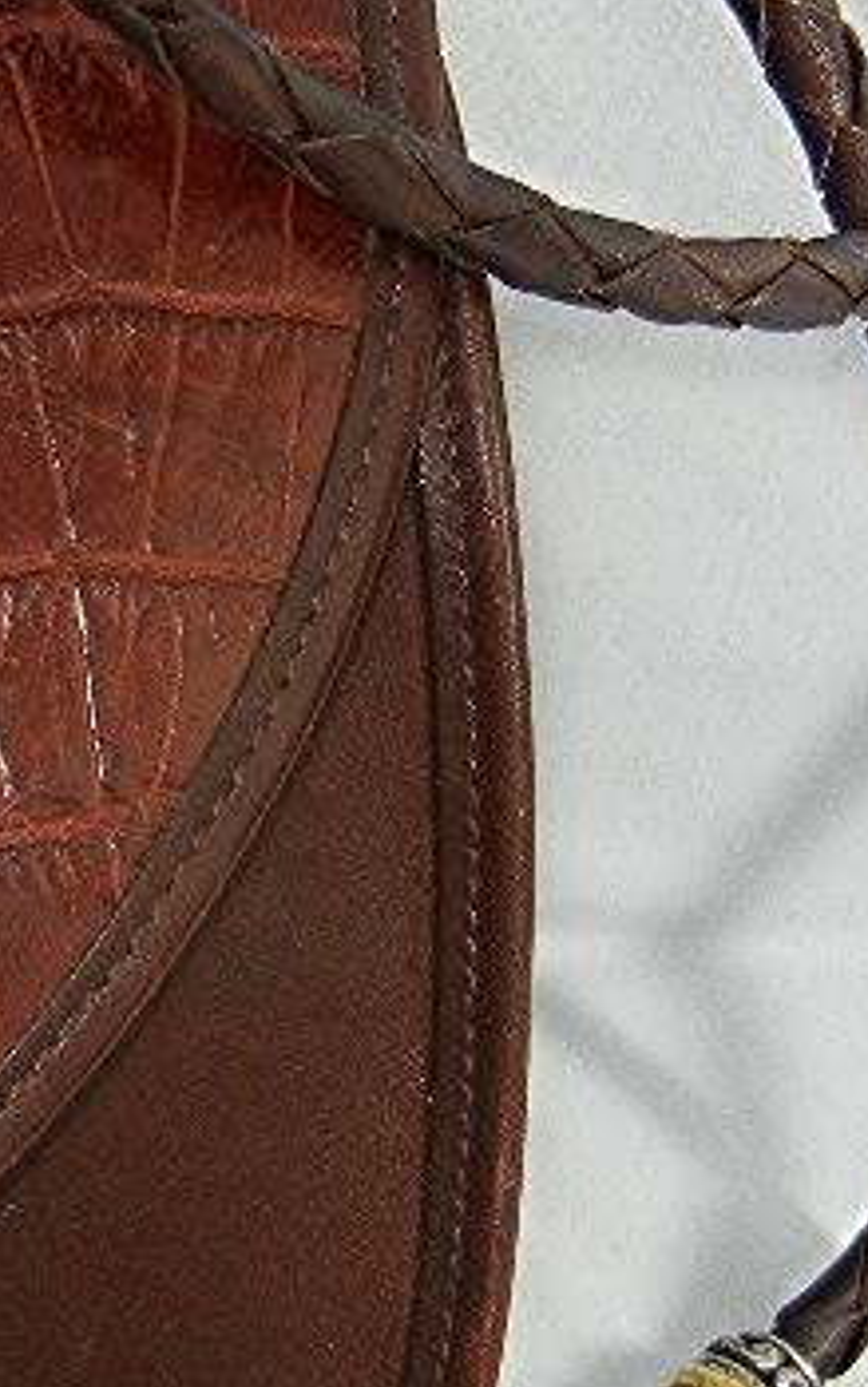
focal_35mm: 93
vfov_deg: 22.2
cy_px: 915
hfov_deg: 13.6
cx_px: -230
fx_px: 3517
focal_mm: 5.4
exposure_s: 1/30
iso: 208
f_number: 3.5
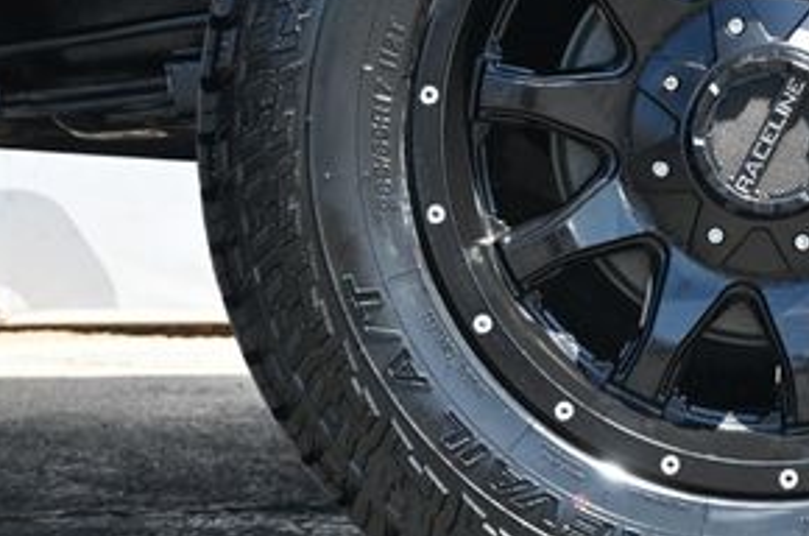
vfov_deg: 10.8
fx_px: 2825
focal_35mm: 126
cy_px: 124
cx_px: 770
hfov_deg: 16.0
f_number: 5.6
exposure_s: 1/200
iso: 400
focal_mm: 38
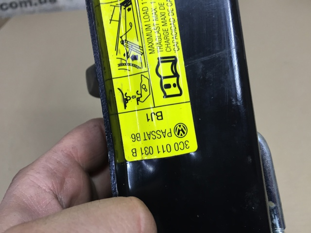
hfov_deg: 61.7
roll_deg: +4.1
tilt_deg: -40.6
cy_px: 116
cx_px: 156
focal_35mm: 29
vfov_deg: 48.2
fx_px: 261
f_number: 2.2
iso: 50
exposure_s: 1/33
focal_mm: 4.15
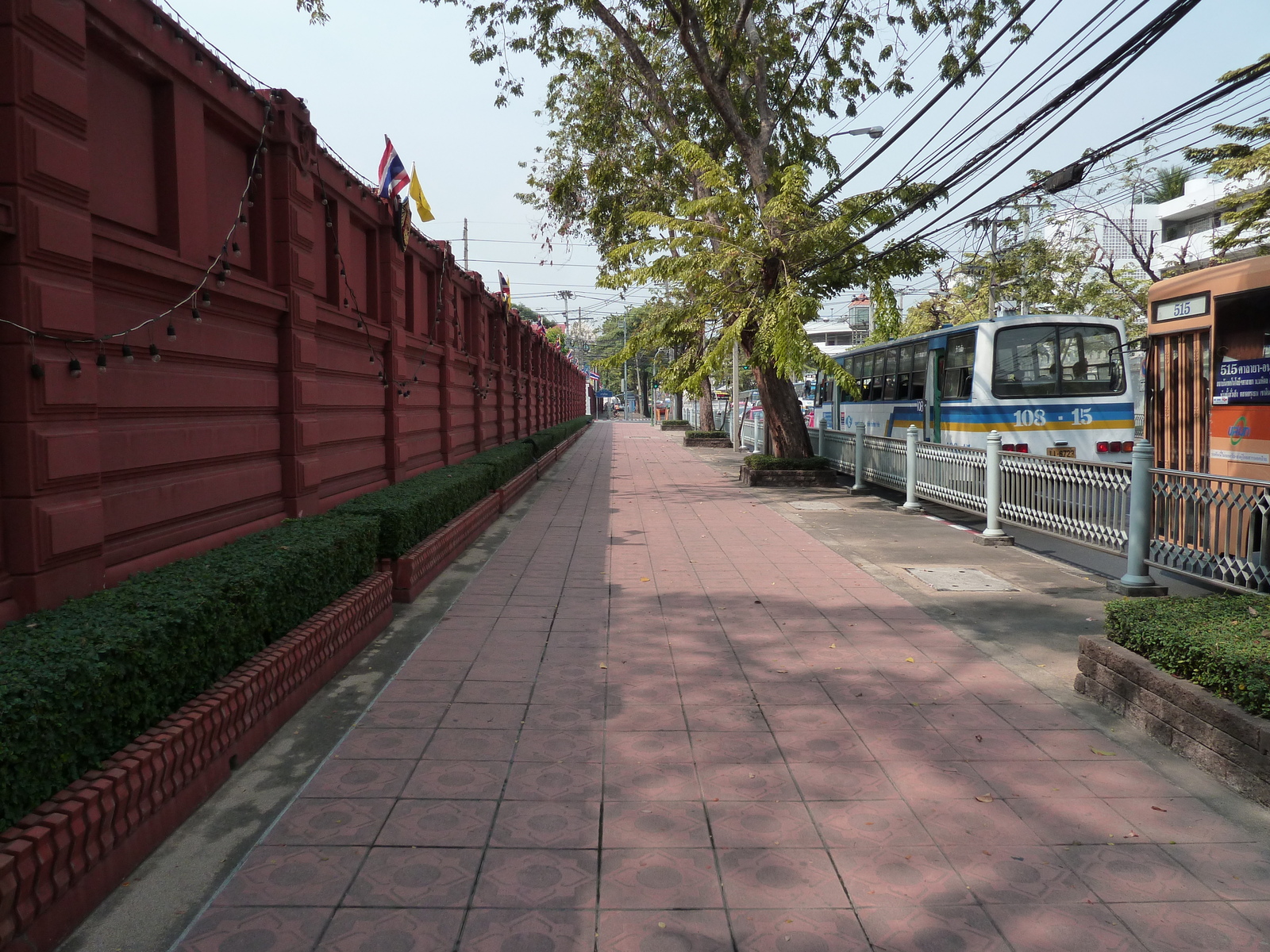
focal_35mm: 25
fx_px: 917
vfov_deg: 54.9
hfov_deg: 69.4
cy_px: 476
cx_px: 635
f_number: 3.3
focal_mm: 4.1
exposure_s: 1/640
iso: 125
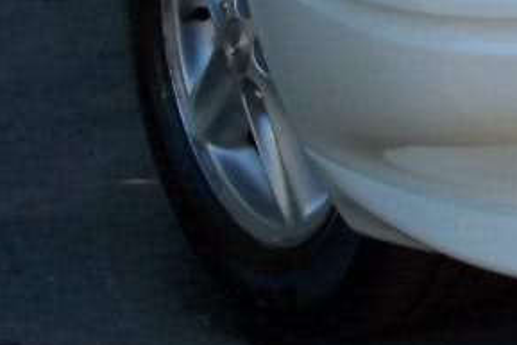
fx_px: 2040
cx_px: 733
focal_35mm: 142
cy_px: -130
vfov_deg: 9.5
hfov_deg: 13.7
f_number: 2.8
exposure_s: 1/700
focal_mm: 8
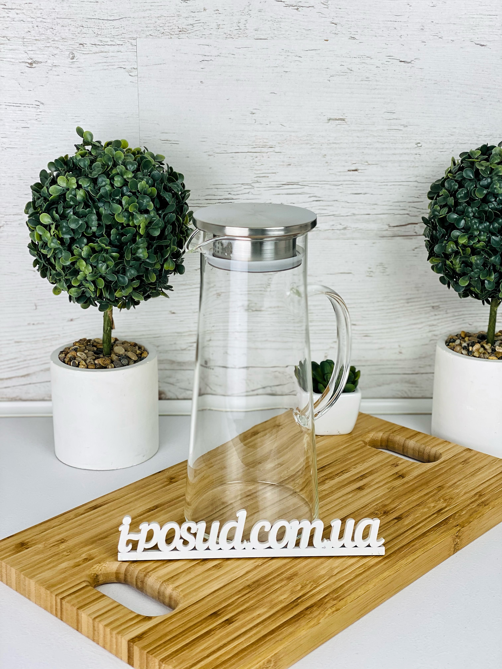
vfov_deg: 36.8
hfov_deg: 28.0
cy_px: 334
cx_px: 251
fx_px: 1005
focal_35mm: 52
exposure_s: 1/184
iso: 20
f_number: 2
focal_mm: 6
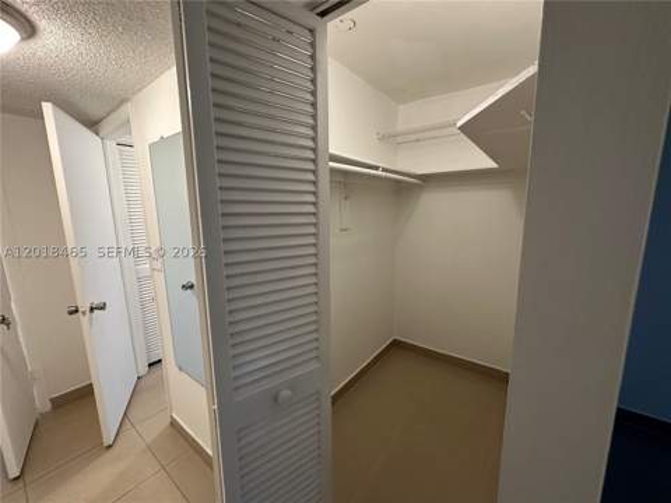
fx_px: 271
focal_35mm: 14
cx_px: 336
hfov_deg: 102.1
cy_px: 252
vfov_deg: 85.7
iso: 160
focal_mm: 2.2
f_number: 2.2
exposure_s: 1/60
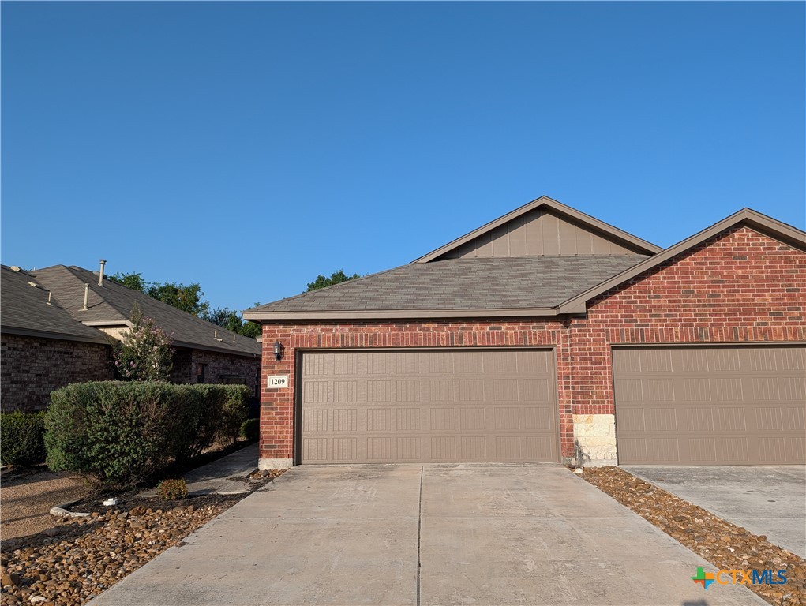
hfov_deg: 71.5
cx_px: 403
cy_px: 303
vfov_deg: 56.9
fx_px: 559
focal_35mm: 24
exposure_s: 1/1178
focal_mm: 6.9
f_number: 1.68
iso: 20
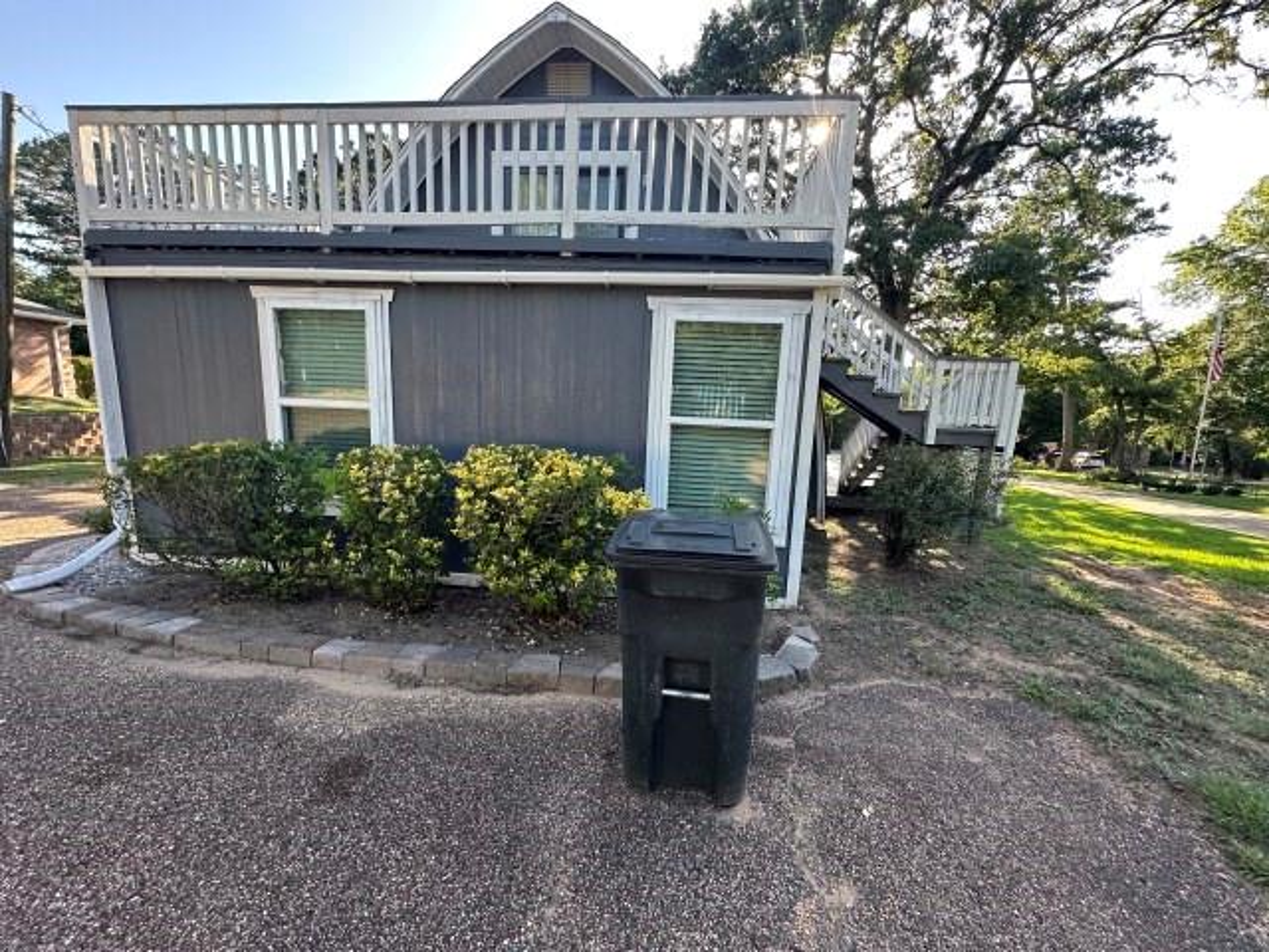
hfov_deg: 102.1
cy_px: 476
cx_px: 634
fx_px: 513
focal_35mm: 14
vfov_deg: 85.7
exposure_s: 1/133
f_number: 2.2
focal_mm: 2.22
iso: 40
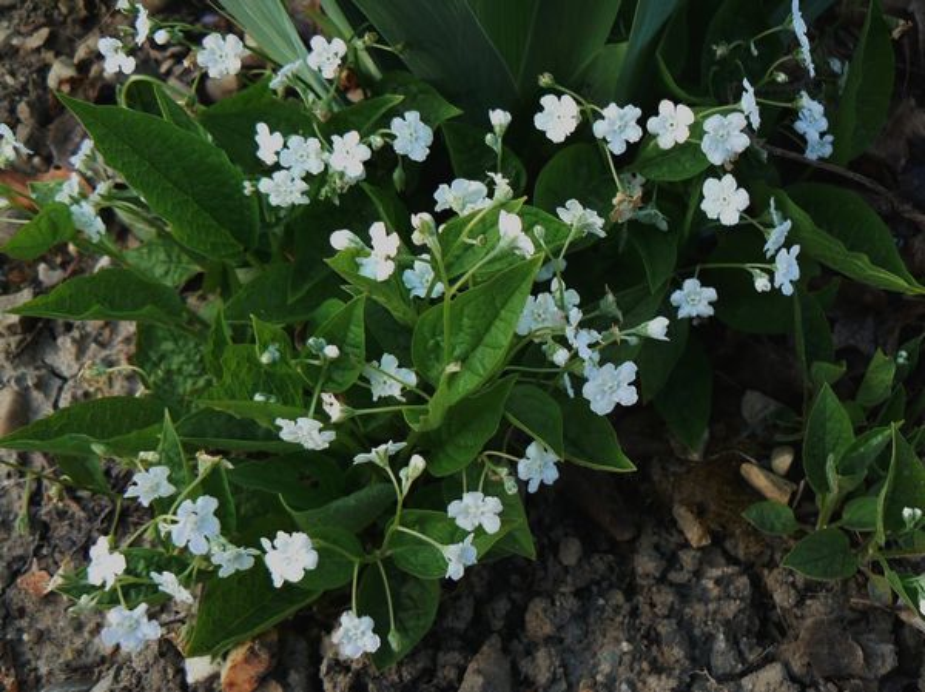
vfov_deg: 39.6
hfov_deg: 51.4
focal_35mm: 36
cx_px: 462
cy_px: 346
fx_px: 961
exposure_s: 1/60
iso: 80
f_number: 2.8
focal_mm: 6
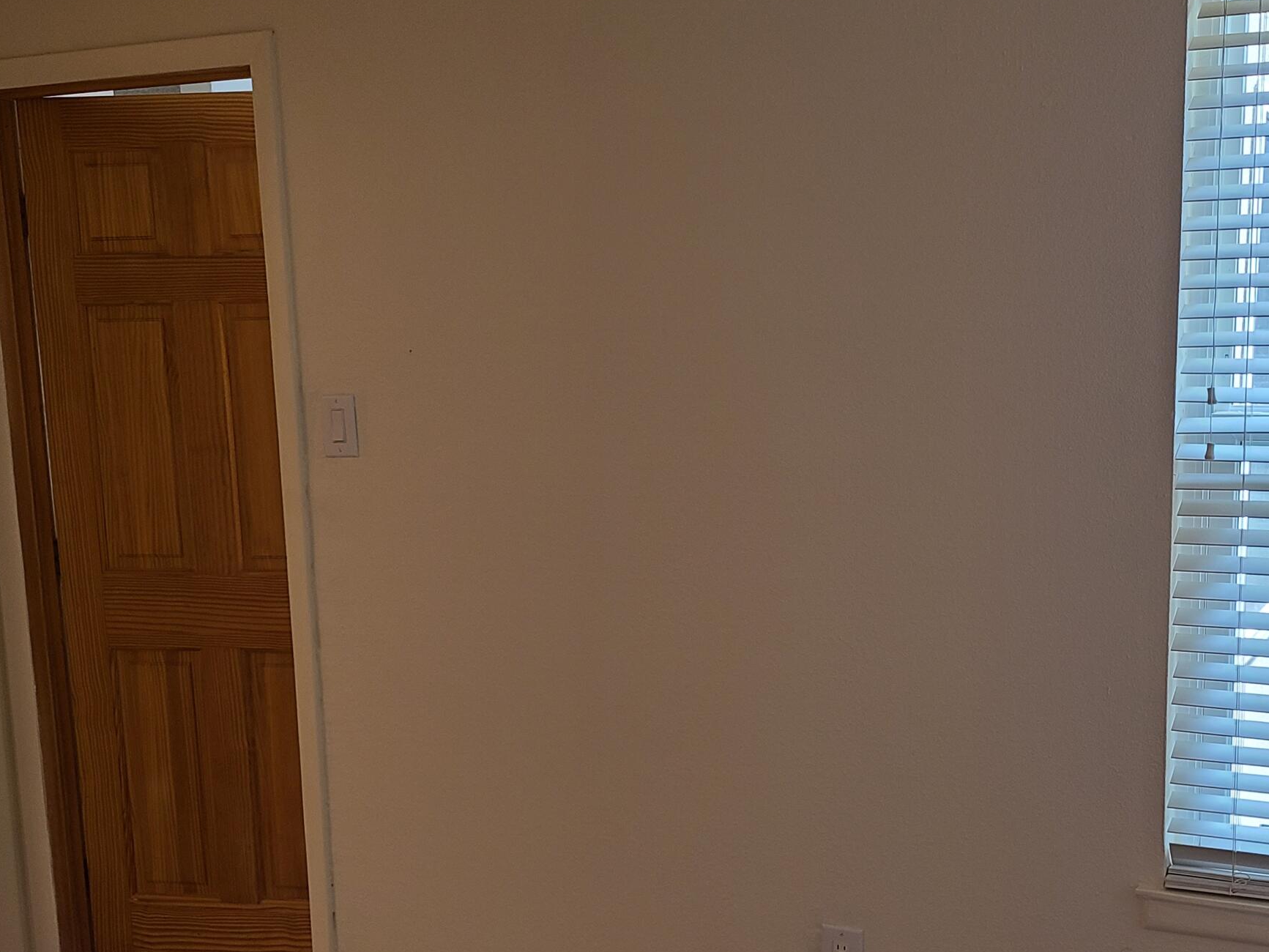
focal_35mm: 45
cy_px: 603
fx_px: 1650
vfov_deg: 32.0
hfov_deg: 41.8
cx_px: 777
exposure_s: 1/120
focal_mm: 5.4
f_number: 1.8
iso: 64
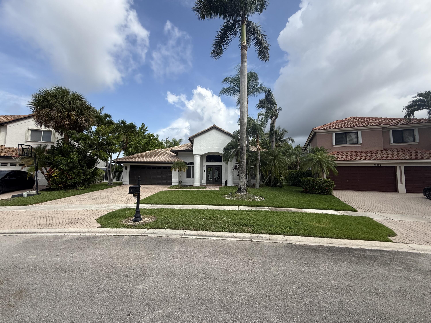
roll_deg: -0.8
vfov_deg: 85.7
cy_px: 162
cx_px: 216
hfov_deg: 102.1
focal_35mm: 14
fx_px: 174
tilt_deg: +5.5
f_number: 2.2
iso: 50
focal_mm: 2.22
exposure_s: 1/1848
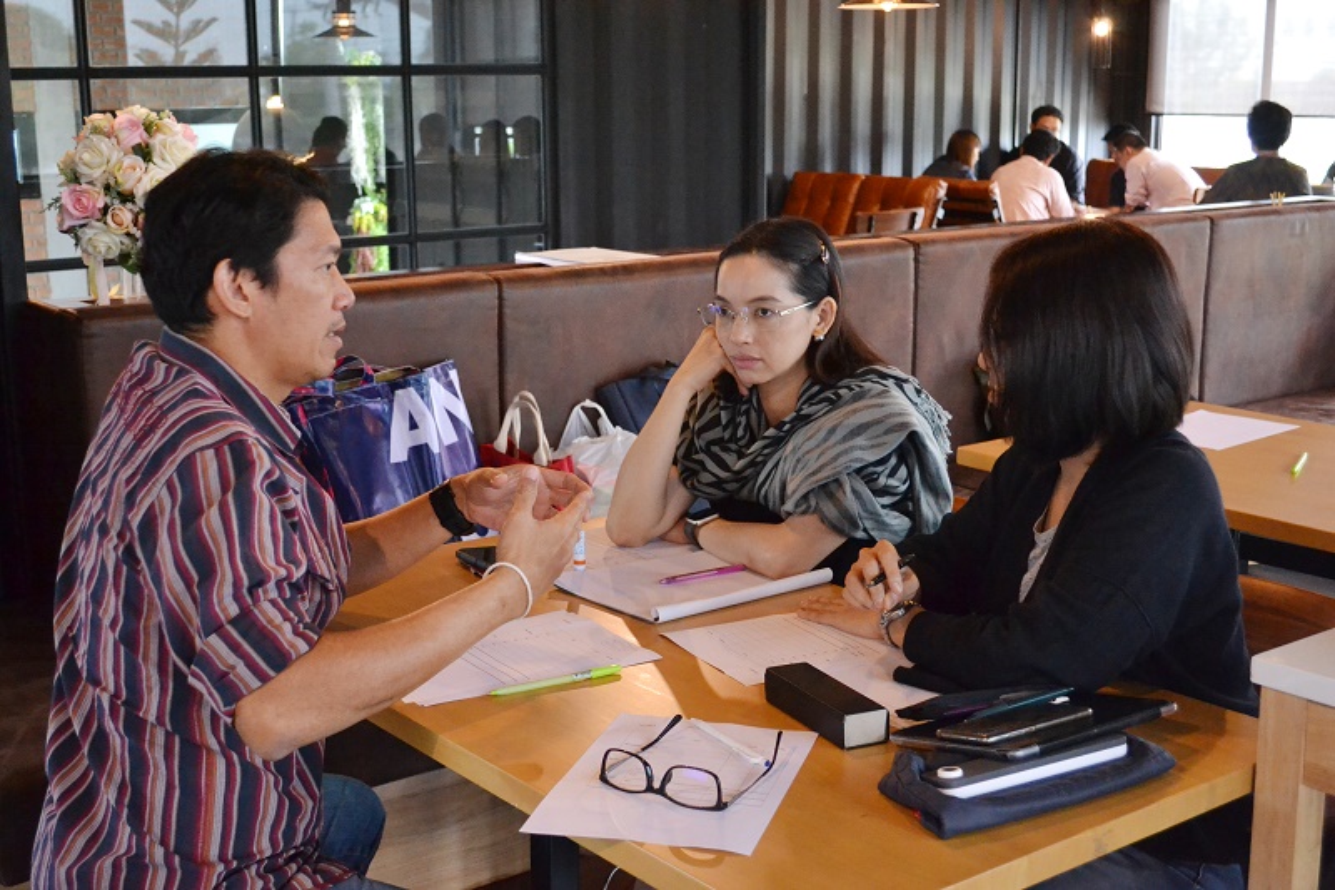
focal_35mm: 45
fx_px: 1668
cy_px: 445
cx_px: 668
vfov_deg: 29.9
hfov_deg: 43.6
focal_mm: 30
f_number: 5
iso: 3200
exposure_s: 1/60
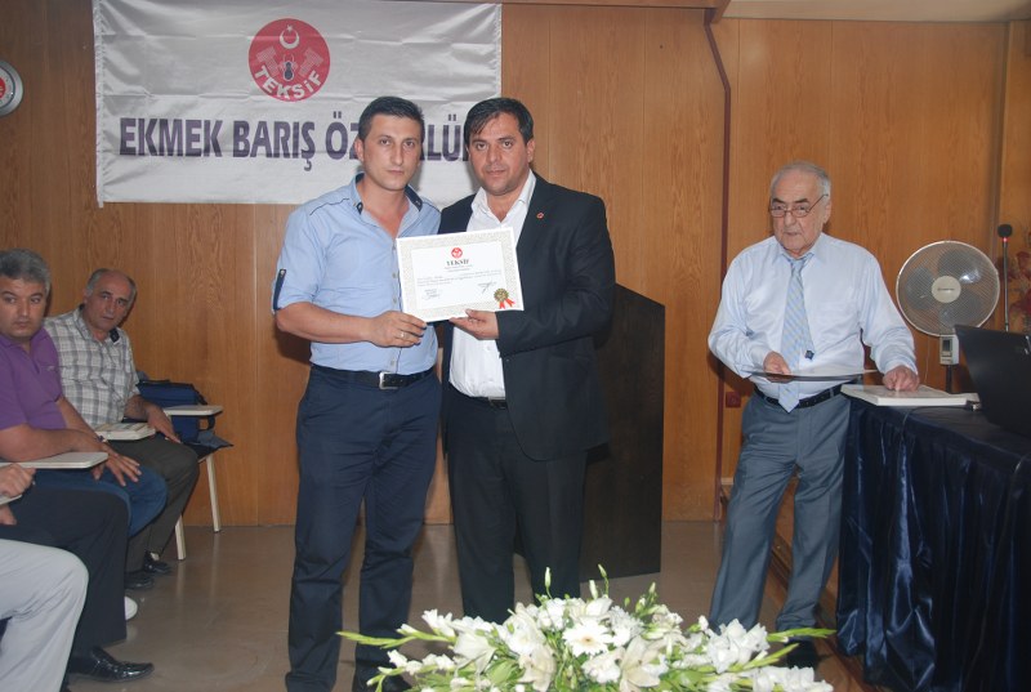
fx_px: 1119
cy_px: 346
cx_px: 516
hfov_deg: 49.5
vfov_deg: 34.4
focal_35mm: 39
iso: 200
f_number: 4
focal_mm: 26
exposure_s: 1/60
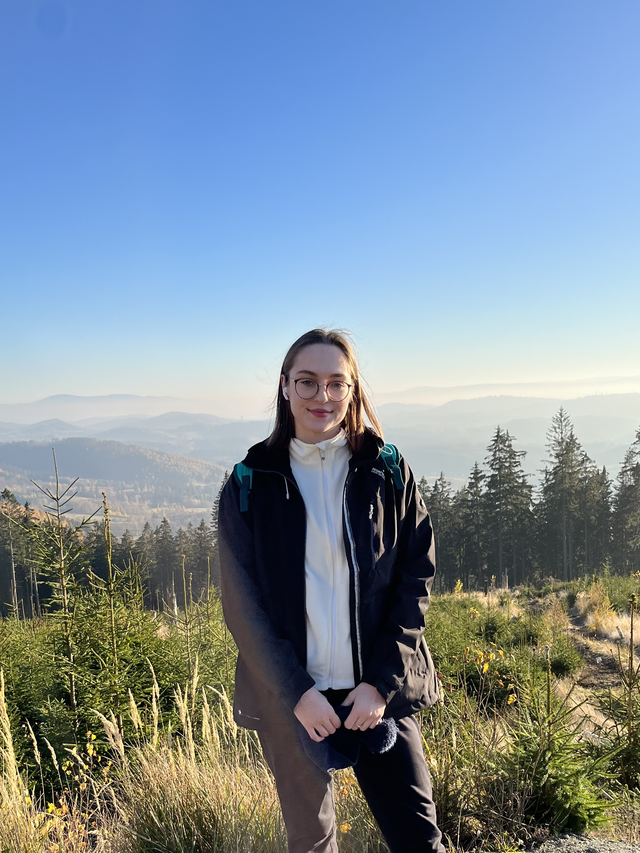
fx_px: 641
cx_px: 320
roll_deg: +2.4
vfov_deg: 67.3
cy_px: 426
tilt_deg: -10.5
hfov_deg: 53.1
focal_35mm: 26
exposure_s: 1/2571
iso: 50
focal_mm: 5.1
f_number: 1.6
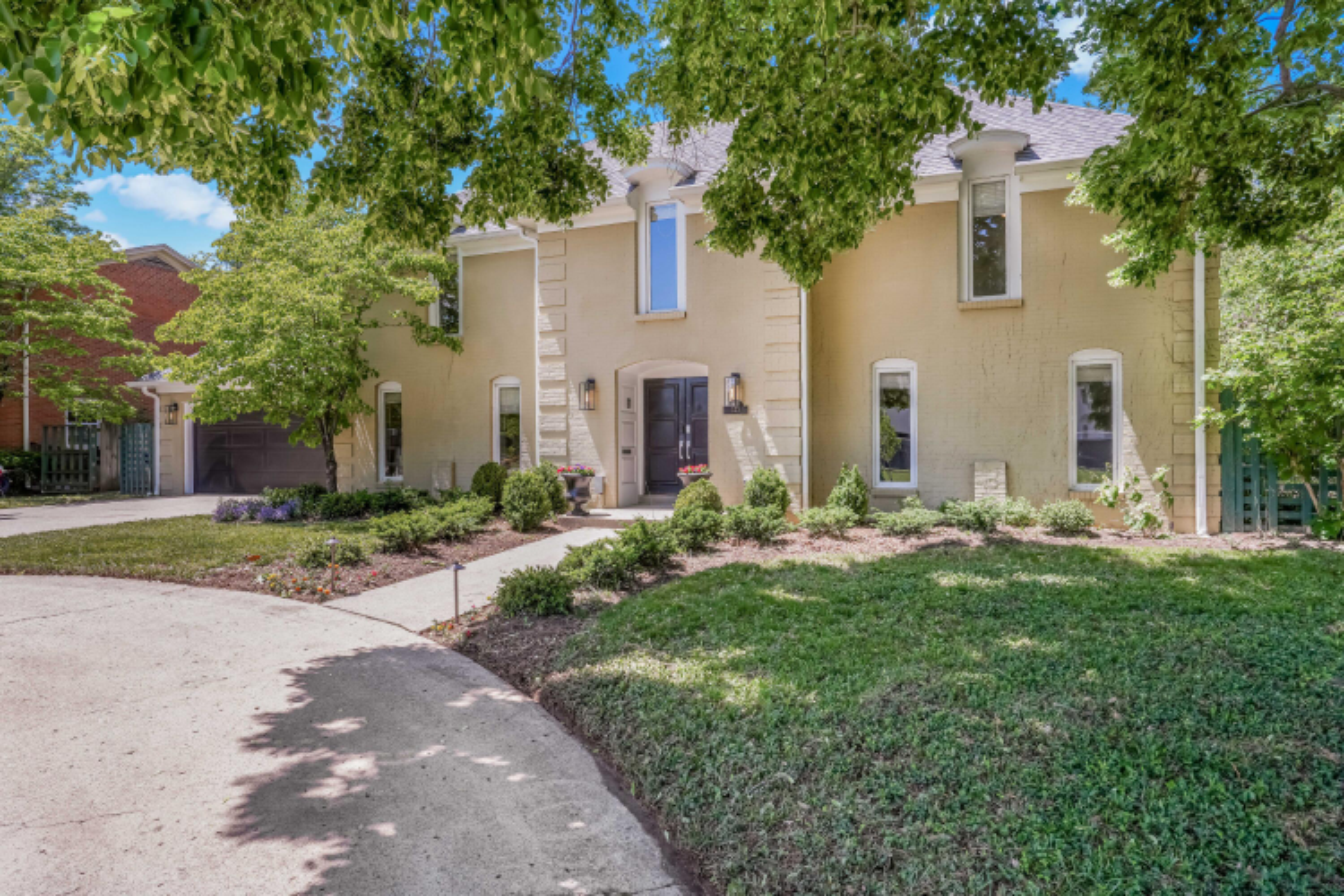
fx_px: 784
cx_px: 672
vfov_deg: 59.5
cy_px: 448
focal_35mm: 21
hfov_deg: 81.2
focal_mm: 21
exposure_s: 1/80
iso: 160
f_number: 10
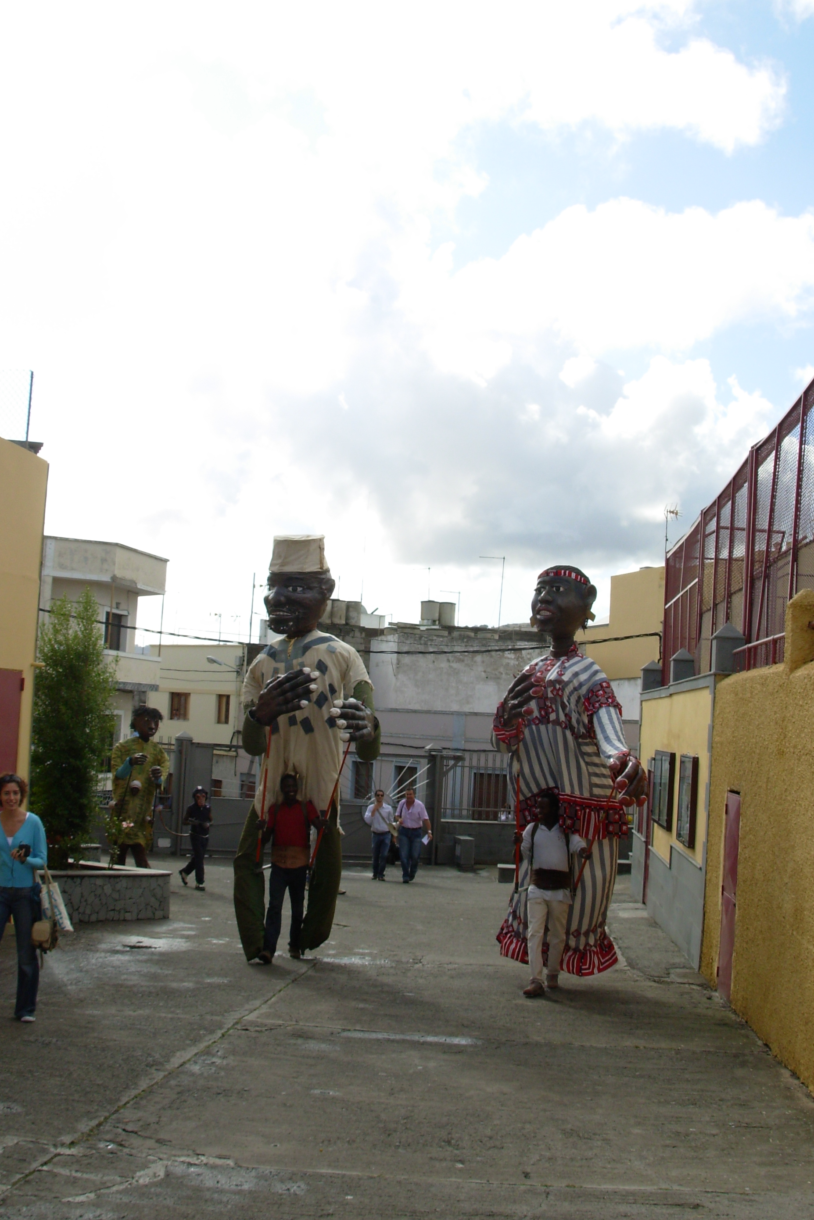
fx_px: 1356
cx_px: 386
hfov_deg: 33.4
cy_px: 604
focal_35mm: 40
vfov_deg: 48.5
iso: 50
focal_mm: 6.3
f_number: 4.9
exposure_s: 1/395
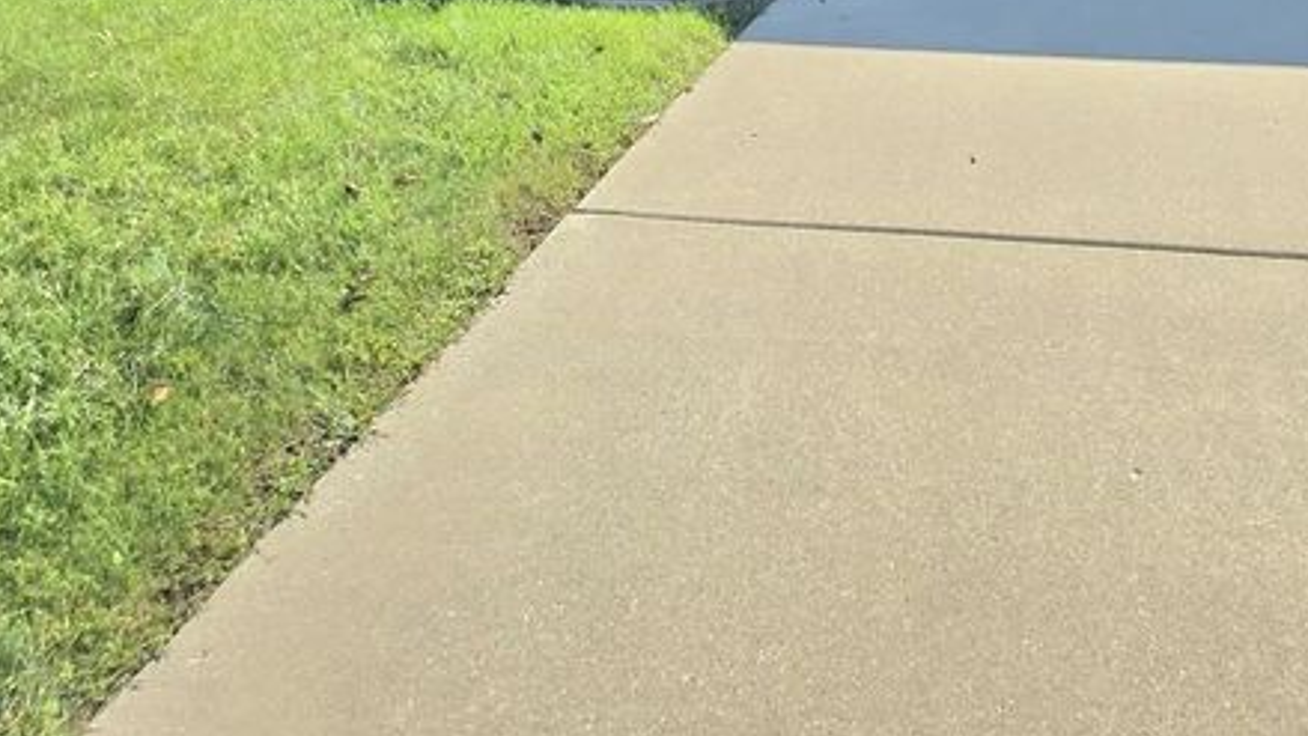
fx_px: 1145
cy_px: -352
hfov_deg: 57.8
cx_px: 900
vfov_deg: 26.5
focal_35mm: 33
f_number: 1.9
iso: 40
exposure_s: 1/5000
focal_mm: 2.2
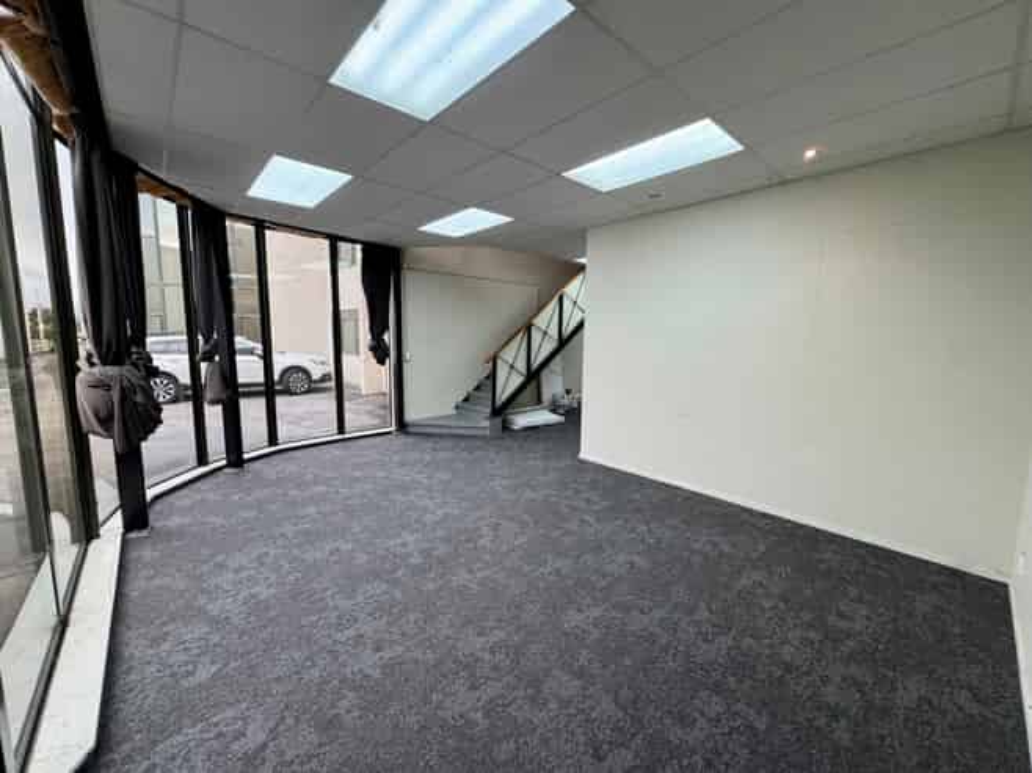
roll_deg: -0.4
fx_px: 417
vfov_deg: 85.6
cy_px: 386
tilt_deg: -6.0
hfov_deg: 102.1
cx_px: 516
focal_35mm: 14
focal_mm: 2.22
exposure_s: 1/100
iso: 200
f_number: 2.2
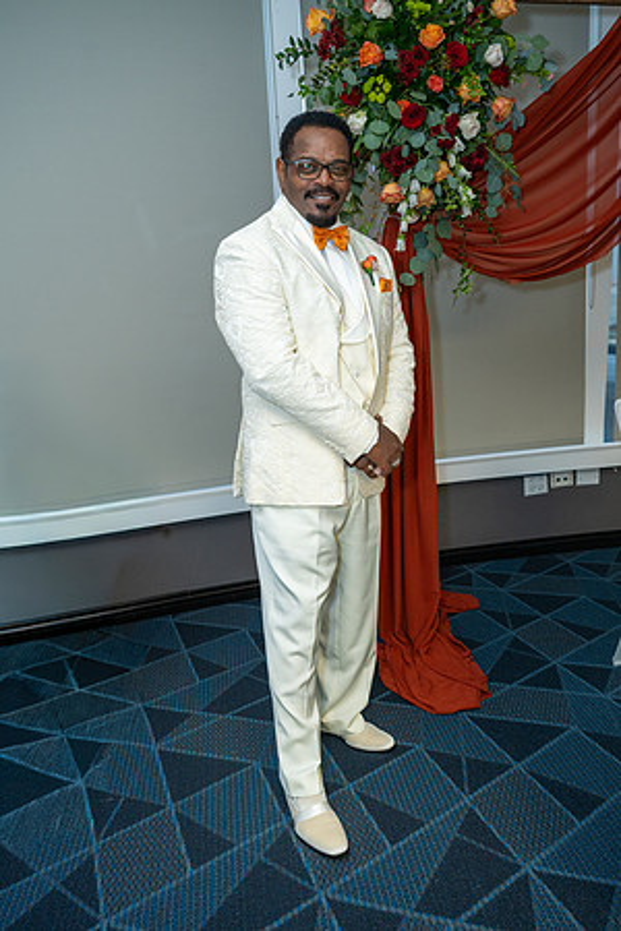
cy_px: 466
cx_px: 310
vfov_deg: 59.5
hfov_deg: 41.7
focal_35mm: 32
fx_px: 815
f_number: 4
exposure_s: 1/40
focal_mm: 31.5
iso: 500
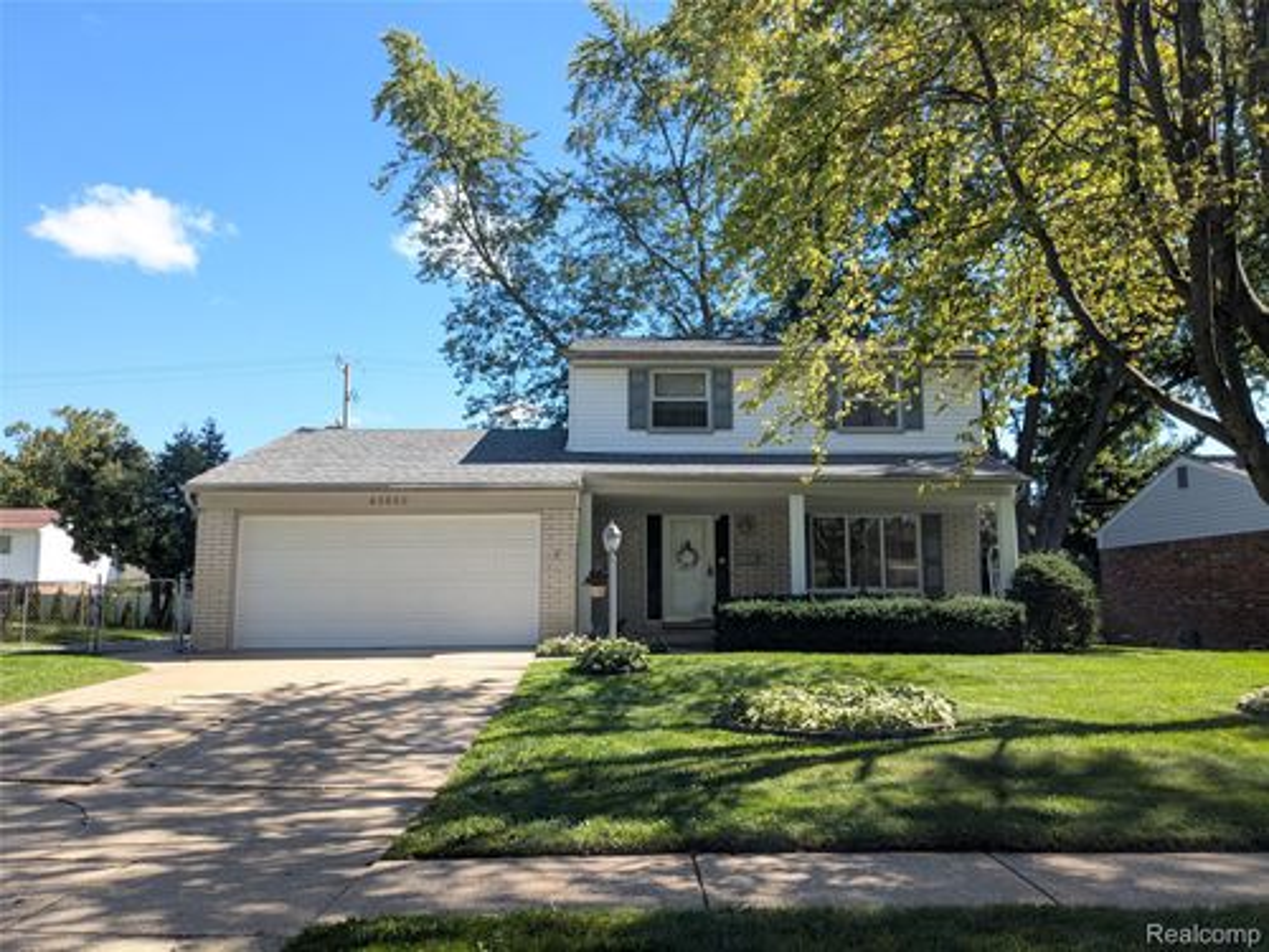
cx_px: 634
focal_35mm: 27
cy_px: 476
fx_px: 990
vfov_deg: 51.4
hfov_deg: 65.3
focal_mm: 4.38
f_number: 1.73
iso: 49
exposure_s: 1/1017
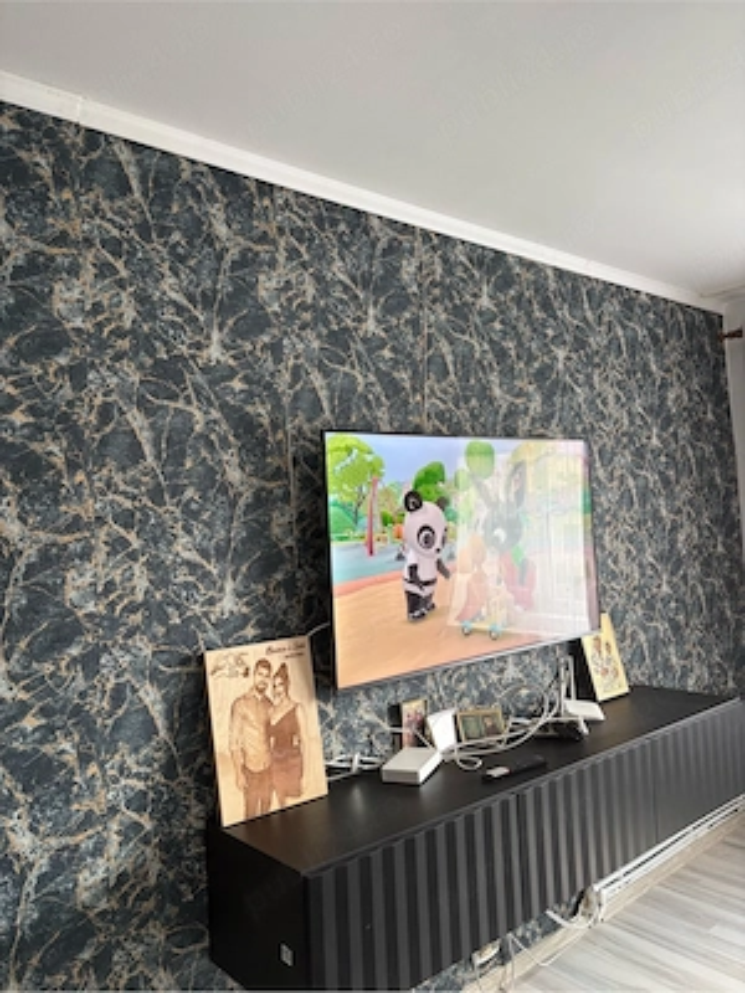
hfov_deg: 53.1
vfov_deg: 67.3
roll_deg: +3.7
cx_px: 372
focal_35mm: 26
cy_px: 496
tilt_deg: +3.6
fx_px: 746
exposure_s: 1/50
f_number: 1.6
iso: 100
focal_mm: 5.96
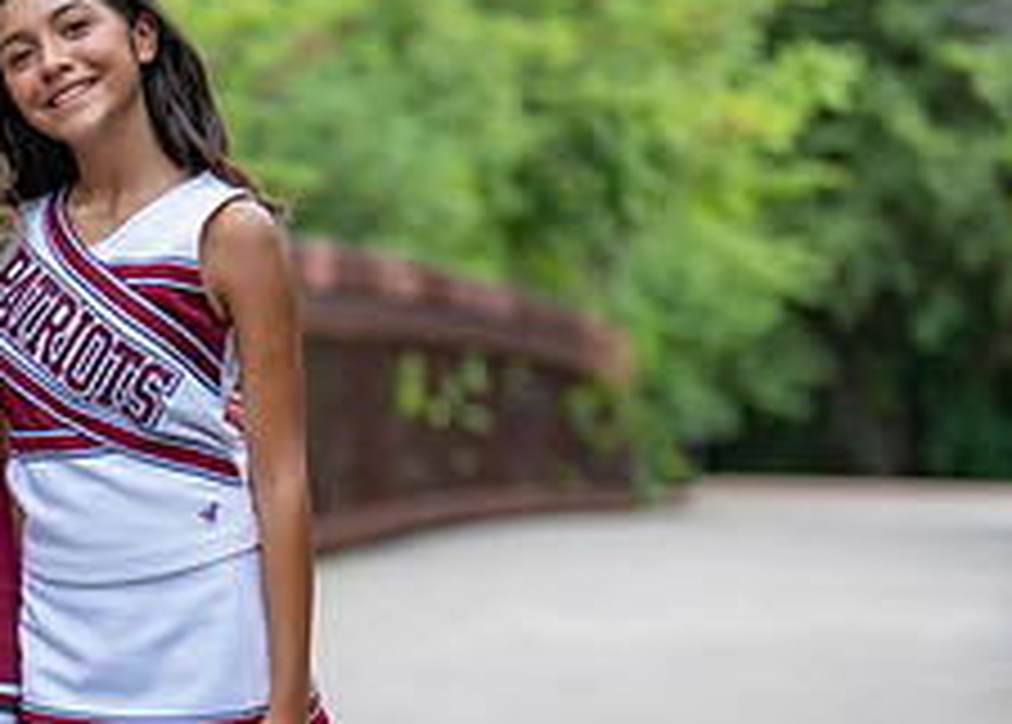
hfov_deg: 14.0
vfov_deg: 10.1
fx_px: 4084
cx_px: 55
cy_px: 649
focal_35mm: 142
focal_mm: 50
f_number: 1.2
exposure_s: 1/1250
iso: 100
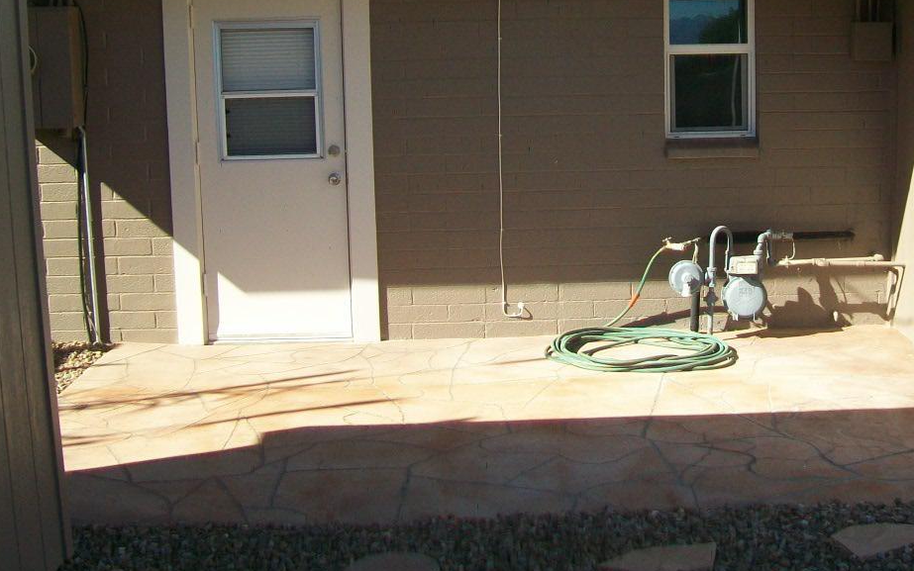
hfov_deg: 40.2
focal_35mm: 50
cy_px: 274
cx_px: 534
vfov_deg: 25.8
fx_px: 1246
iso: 64
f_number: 2.7
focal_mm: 6.1
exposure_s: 1/640
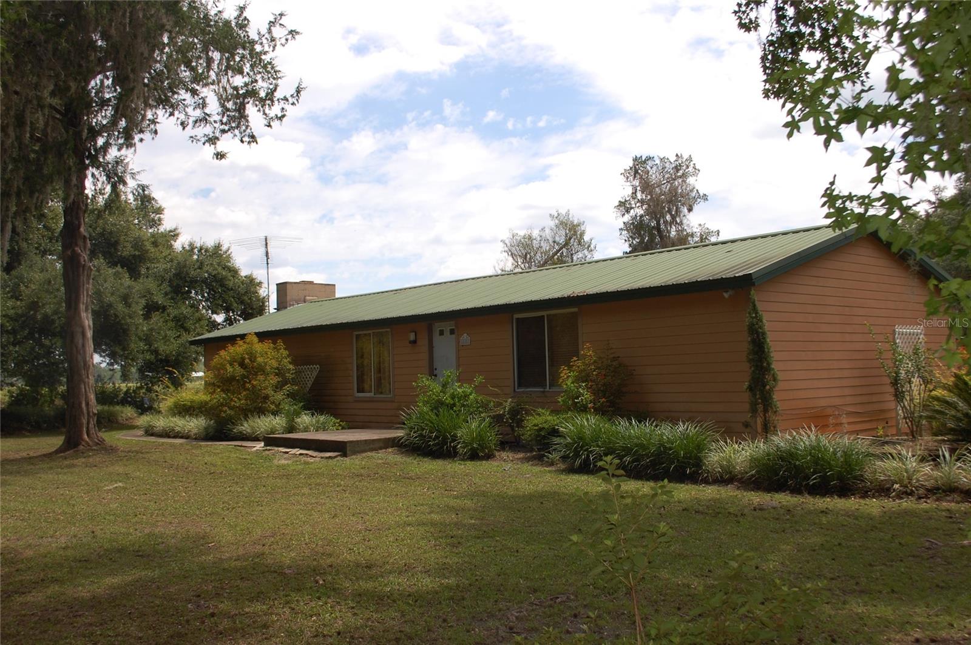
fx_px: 889
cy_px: 322
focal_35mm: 33
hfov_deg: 57.3
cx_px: 486
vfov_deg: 39.9
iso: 200
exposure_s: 1/500
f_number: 6.3
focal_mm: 22
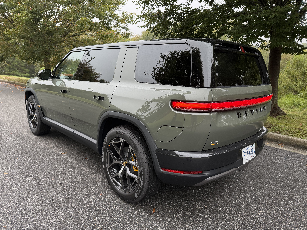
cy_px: 115
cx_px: 154
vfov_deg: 56.8
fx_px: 213
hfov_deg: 71.6
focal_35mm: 24
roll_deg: -0.6
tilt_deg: -12.3
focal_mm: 6.76
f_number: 1.78
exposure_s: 1/121
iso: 160
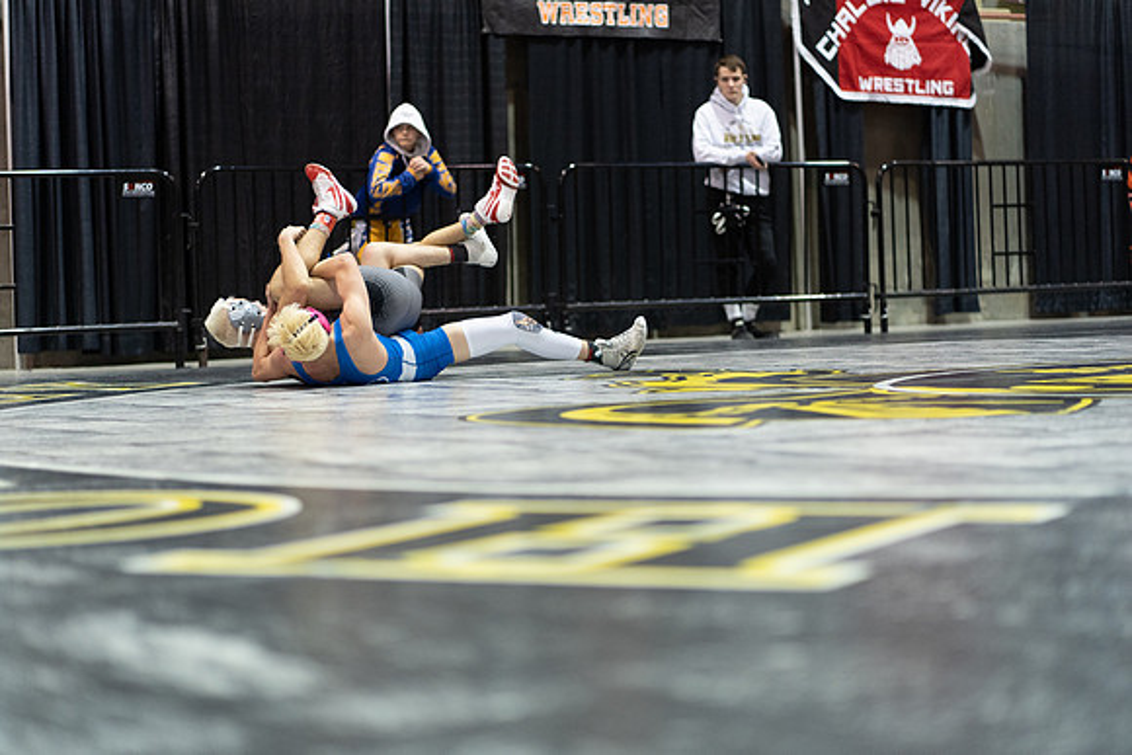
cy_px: 378
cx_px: 566
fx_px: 2673
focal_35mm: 85
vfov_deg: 16.1
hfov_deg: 23.9
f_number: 1.8
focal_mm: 85
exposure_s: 1/500
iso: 2500
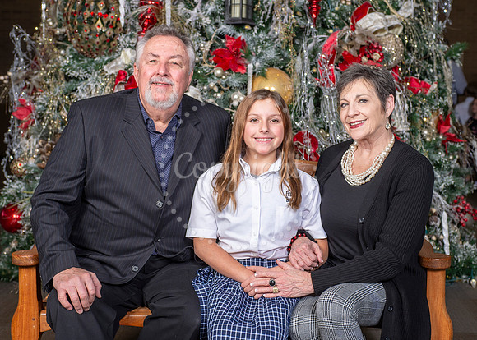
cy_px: 180
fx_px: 835
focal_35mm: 62
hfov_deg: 31.9
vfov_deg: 23.0
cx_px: 258
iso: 160
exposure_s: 1/125
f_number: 7.1
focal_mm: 52
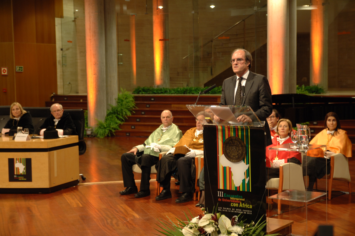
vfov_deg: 19.7
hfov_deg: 29.3
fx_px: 680
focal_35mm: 69
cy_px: 118
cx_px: 178
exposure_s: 1/30
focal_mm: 46
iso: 400
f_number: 2.8
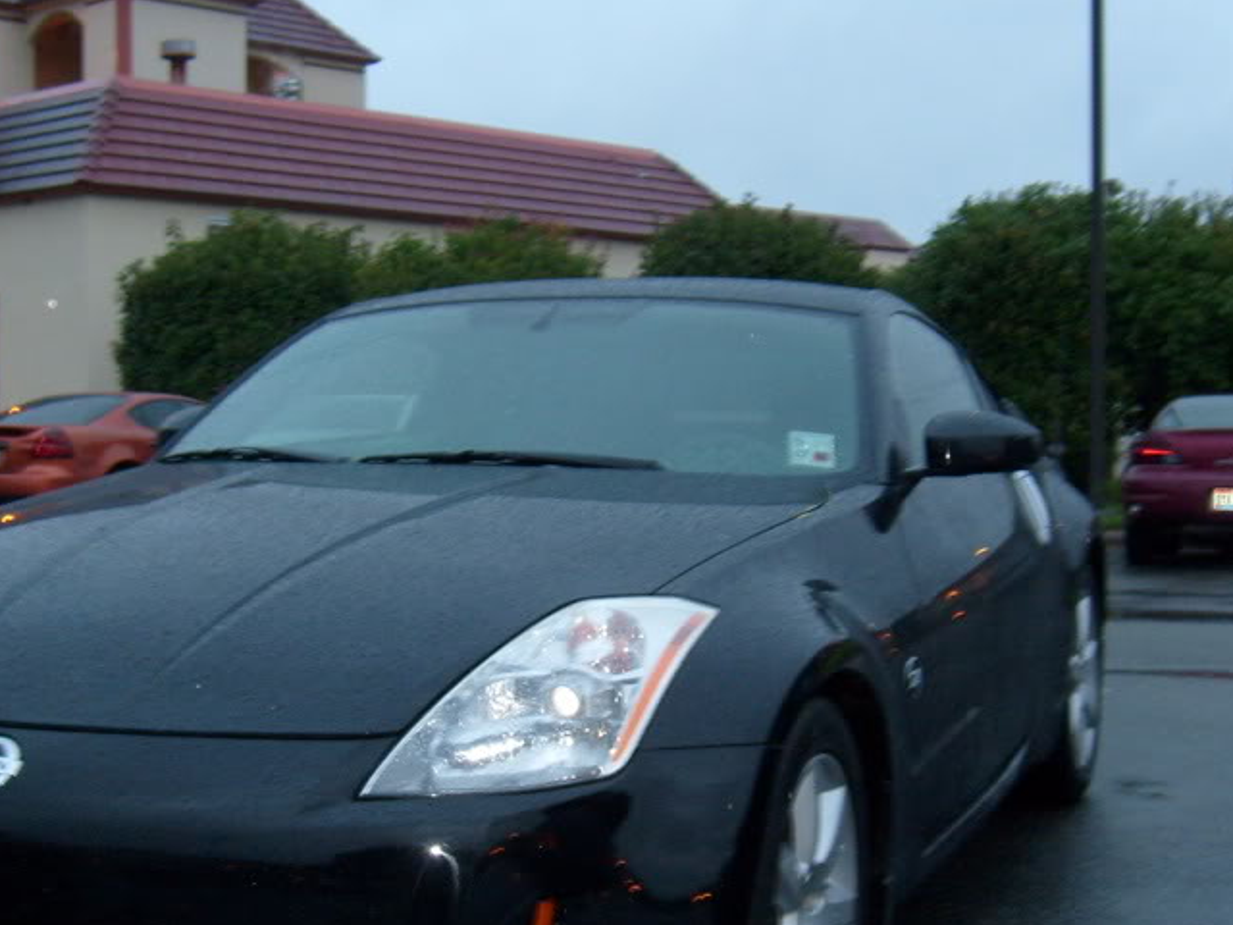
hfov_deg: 34.3
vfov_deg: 26.1
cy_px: 534
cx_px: 597
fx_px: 1995
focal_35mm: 56
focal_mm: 5.8
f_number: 2.8
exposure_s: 1/8
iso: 80
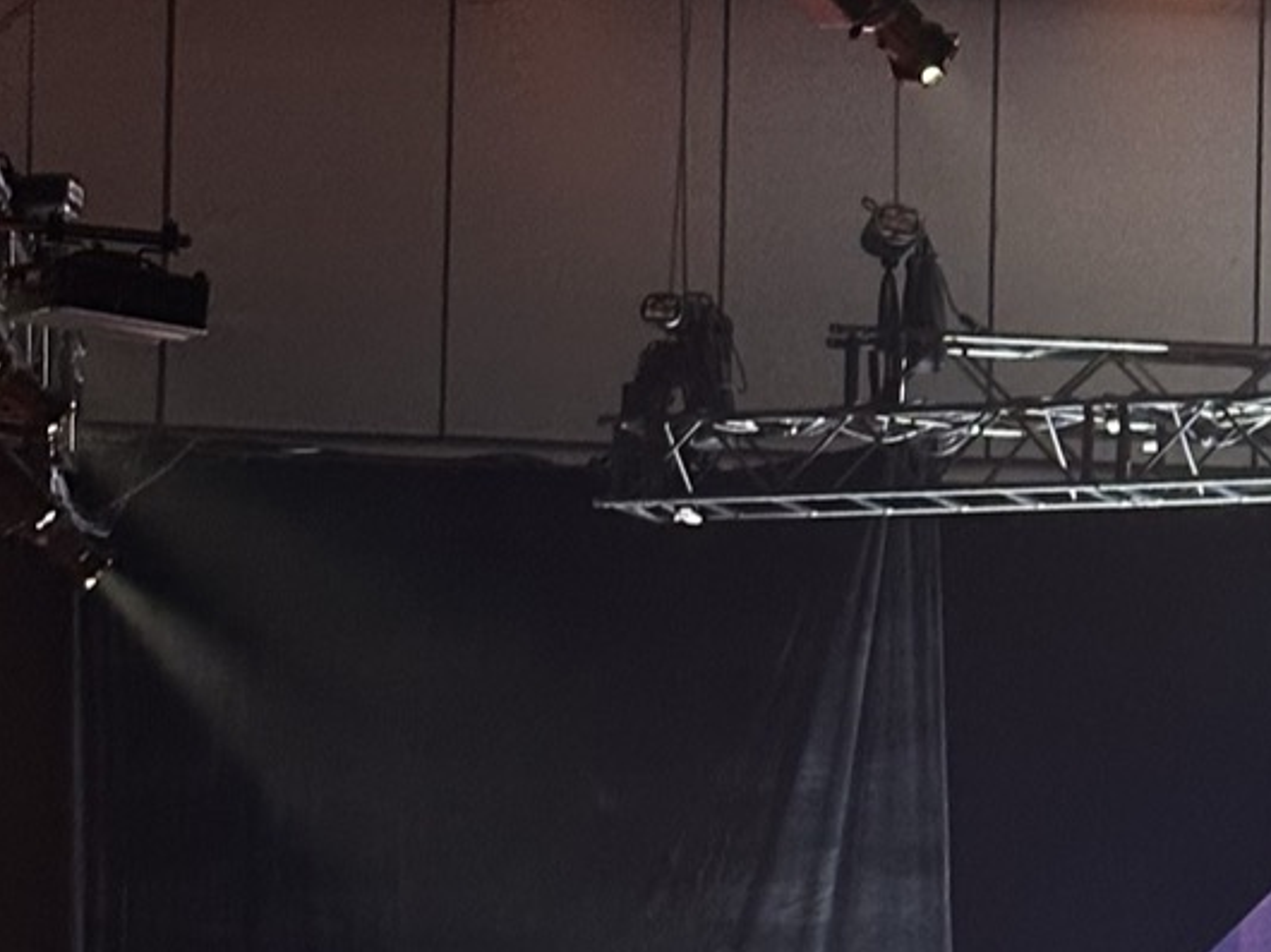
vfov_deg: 10.1
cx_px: 1801
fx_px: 5322
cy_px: 936
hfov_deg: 13.0
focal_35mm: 145
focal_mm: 6.86
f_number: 1.78
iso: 200
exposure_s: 1/40
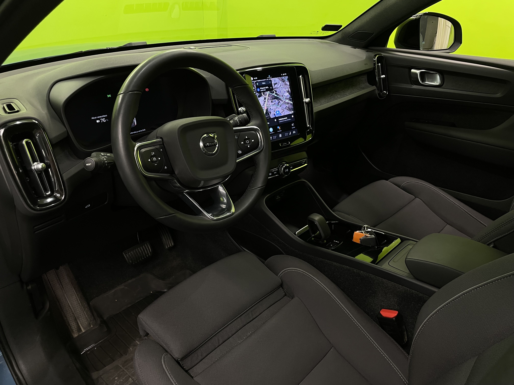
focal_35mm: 26
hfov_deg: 67.3
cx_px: 257
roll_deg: -0.8
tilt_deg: -28.4
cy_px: 192
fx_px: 386
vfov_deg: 53.1
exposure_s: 1/50
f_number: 1.6
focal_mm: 4.2
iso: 200
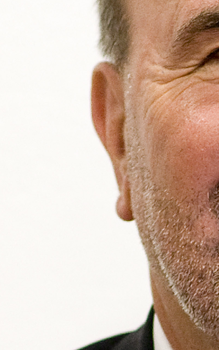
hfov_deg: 4.5
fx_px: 2760
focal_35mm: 289
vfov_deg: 7.3
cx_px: 314
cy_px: 279
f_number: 2.8
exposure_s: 1/125
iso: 1600
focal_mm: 85
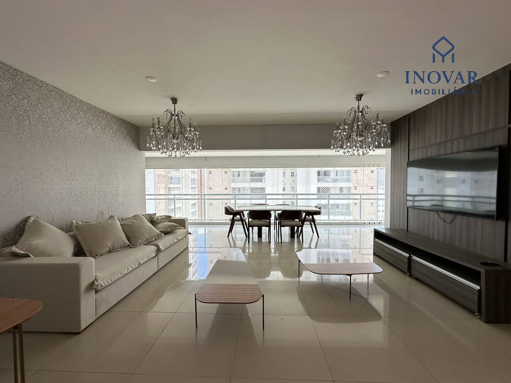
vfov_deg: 85.7
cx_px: 256
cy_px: 192
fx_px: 207
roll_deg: +0.0
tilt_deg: -1.1
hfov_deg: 102.1
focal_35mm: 14
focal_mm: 2.22
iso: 40
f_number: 2.2
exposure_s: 1/226
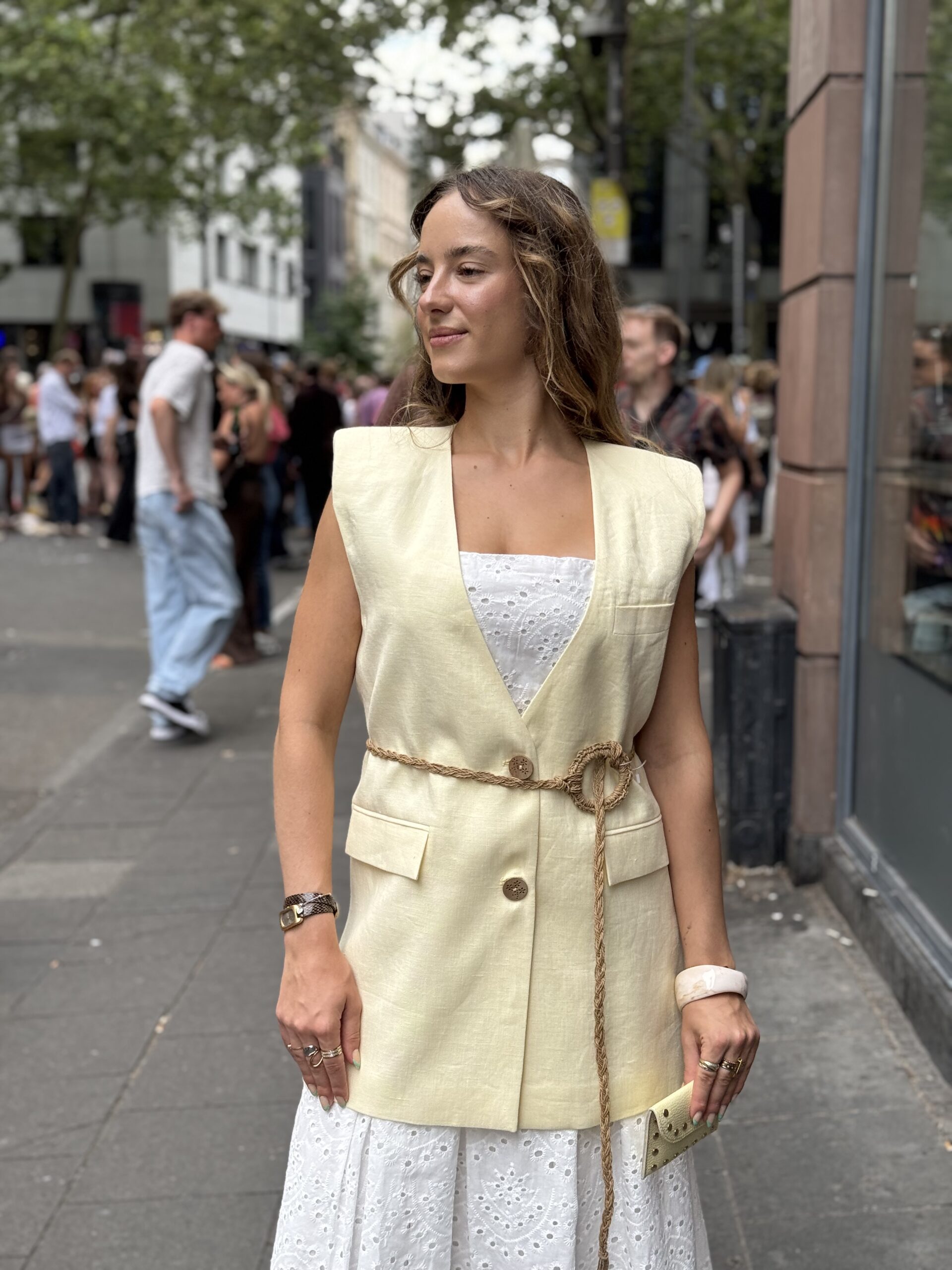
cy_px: 635
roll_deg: -0.4
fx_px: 1760
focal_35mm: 48
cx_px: 476
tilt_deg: -7.6
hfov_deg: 30.3
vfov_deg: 39.7
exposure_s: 1/507
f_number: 1.78
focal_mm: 6.76
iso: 64
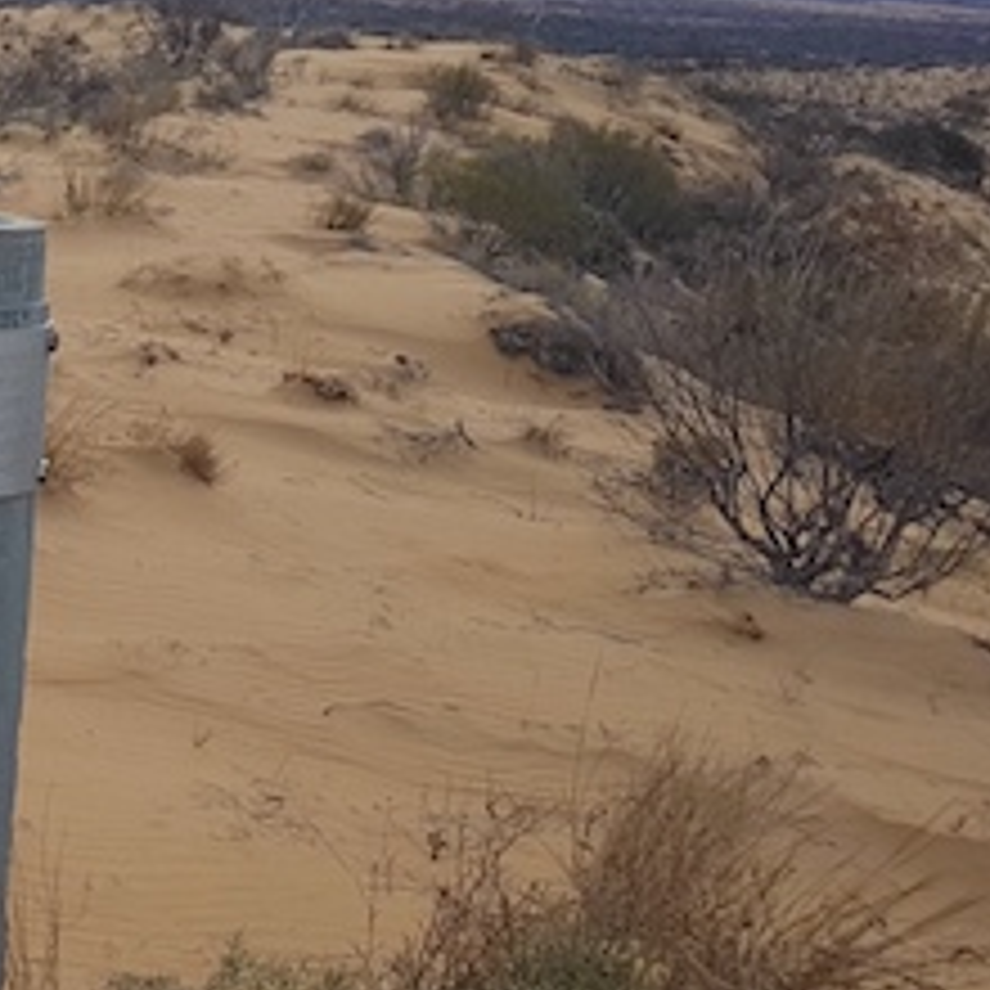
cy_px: 268
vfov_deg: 23.5
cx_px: -558
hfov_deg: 19.9
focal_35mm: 73
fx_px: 2362
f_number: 1.7
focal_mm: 4.2
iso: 40
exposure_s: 1/884
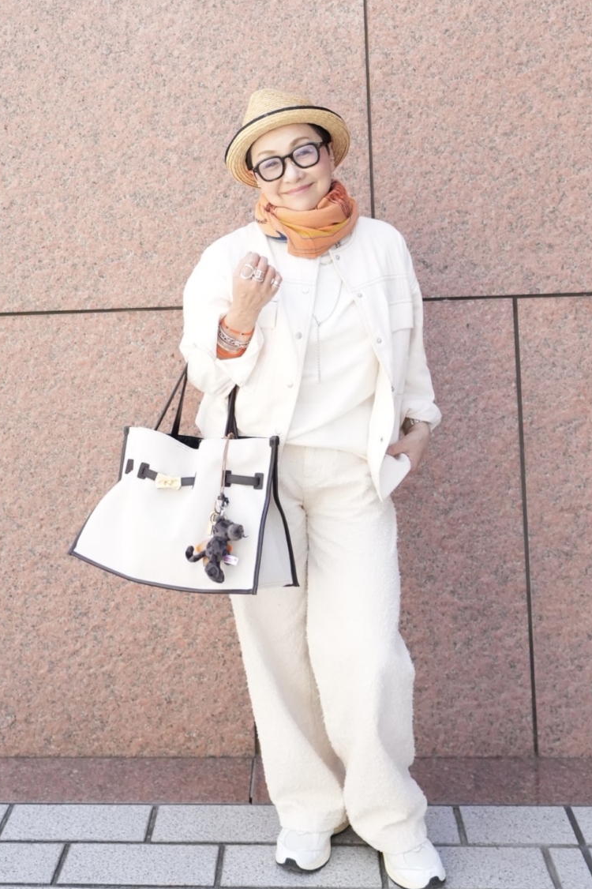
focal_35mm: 46
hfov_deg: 29.2
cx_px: 296
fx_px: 1135
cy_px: 439
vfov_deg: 42.8
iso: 8000
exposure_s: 1/4098
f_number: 2.8
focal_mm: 30
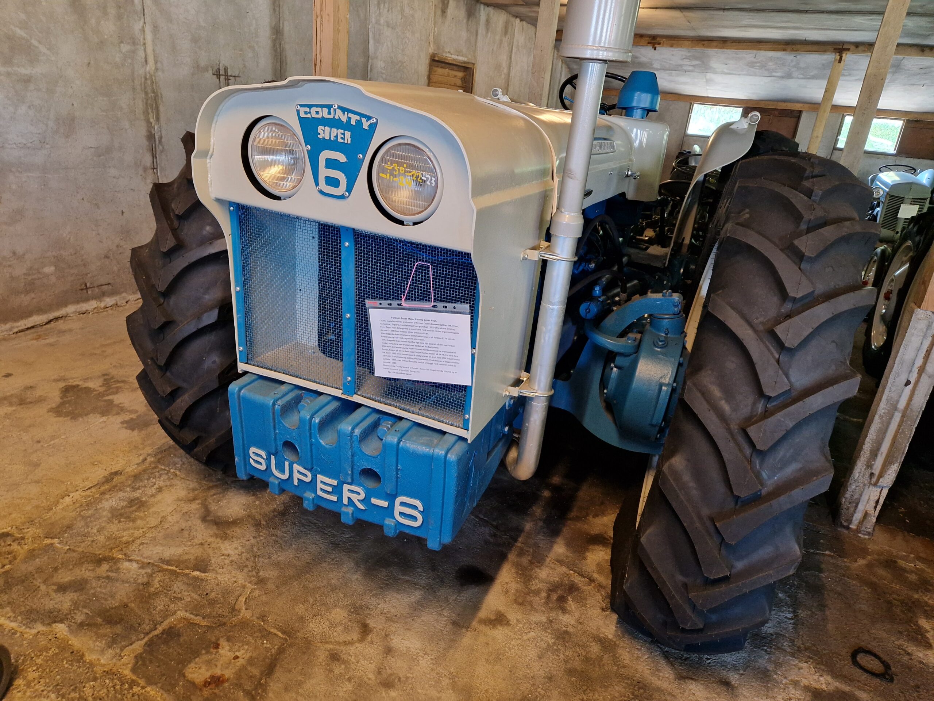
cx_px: 467
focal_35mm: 23
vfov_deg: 58.9
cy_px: 350
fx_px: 621
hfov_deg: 73.9
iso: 500
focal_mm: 5.4
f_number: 1.8
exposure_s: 1/50
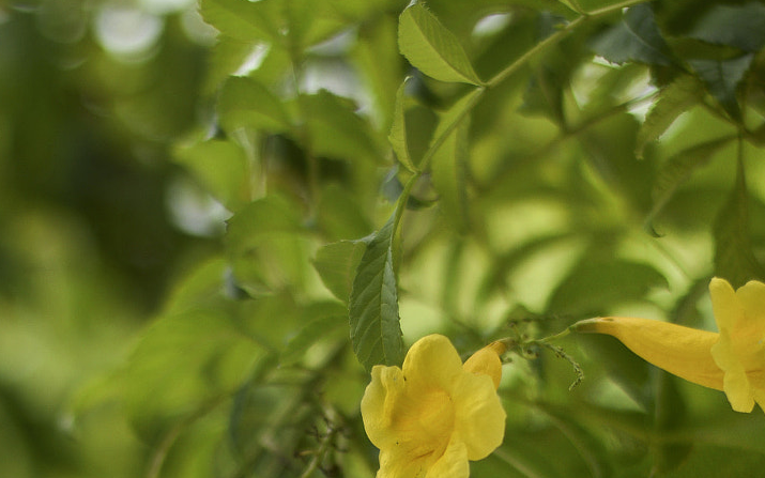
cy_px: 521
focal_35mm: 171
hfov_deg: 12.2
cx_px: 327
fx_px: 3565
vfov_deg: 7.6
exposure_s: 1/1600
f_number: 1.8
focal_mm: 50
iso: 100
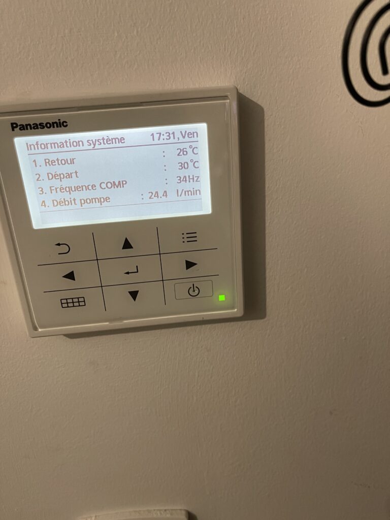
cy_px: 260
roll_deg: +1.8
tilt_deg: -20.5
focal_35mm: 26
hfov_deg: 53.1
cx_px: 195
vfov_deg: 67.3
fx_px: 391
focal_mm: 5.1
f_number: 1.6
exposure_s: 1/60
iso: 320
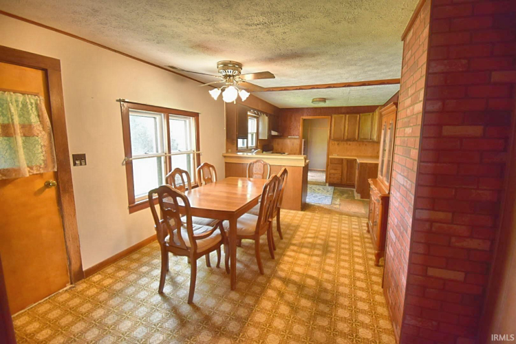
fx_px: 215
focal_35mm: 15
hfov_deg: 100.4
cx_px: 258
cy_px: 172
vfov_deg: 77.3
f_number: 4.5
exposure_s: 1/30
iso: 640
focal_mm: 10
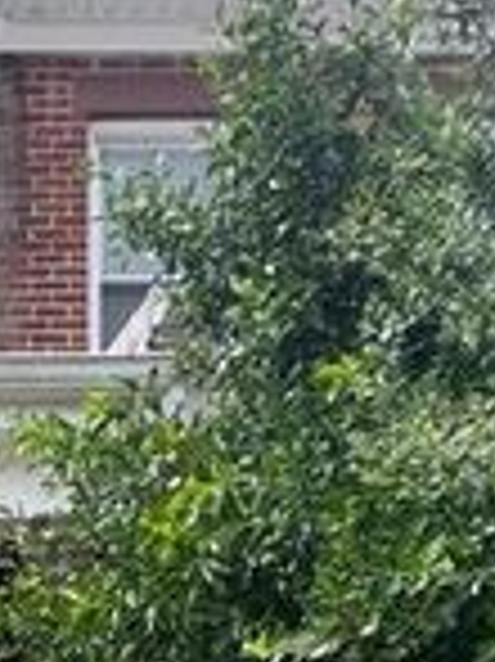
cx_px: -320
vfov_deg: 23.9
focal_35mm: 59
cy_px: 1056
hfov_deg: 20.0
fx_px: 1127
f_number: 1.8
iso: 32
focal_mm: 1.57
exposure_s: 1/371
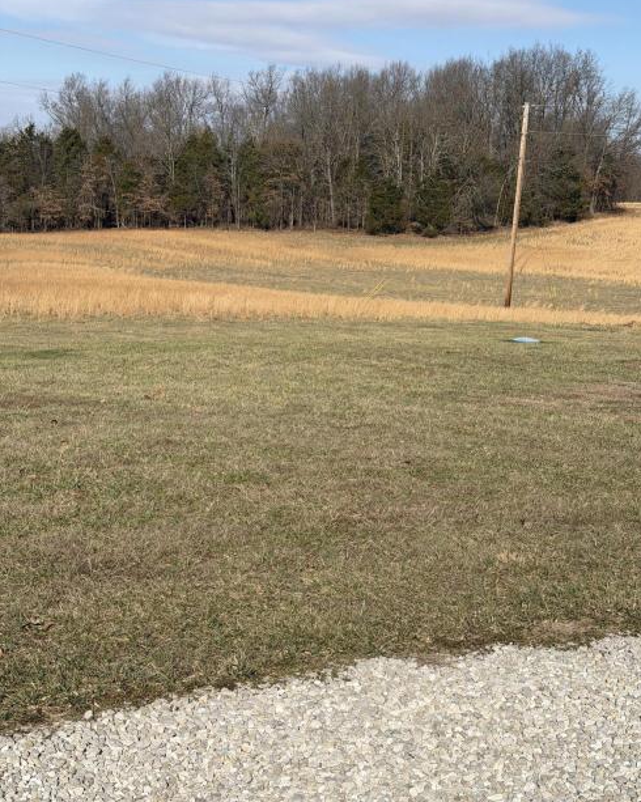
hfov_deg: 29.7
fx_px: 1210
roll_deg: -3.0
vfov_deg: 36.7
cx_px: 324
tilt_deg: -10.1
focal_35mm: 51
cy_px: 423
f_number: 1.78
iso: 64
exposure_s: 1/6536
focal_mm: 6.76
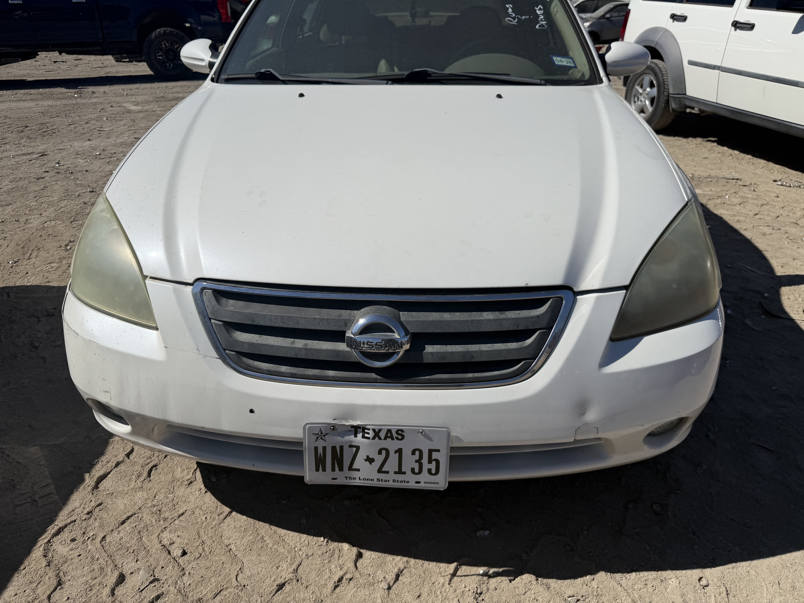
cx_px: 402
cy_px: 302
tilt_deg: -27.5
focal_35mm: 24
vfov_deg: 56.8
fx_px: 557
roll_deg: -1.1
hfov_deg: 71.6
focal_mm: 6.76
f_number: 1.78
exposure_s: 1/14286
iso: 80
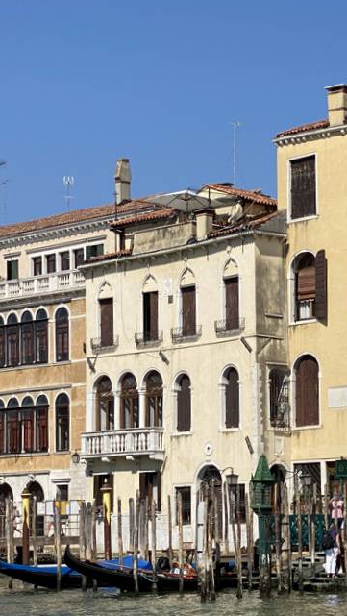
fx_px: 1732
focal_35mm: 106
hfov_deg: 11.3
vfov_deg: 20.1
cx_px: 332
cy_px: 424
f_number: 2
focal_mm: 6
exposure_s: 1/1916
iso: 20
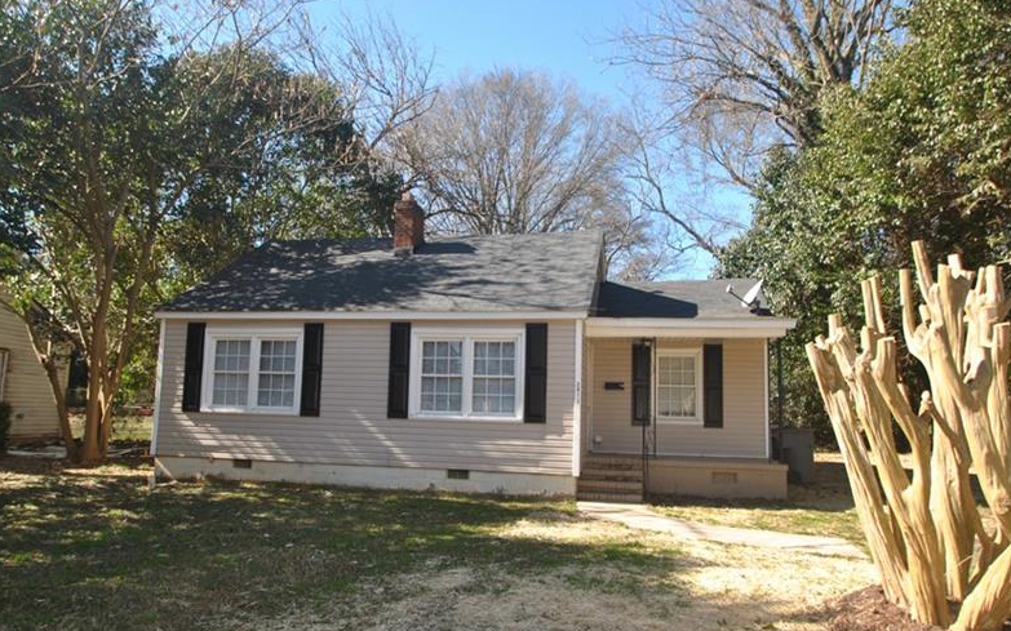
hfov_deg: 74.7
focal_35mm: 24
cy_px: 321
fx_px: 661
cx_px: 479
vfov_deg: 51.0
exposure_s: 1/200
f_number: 5
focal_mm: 12
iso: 100
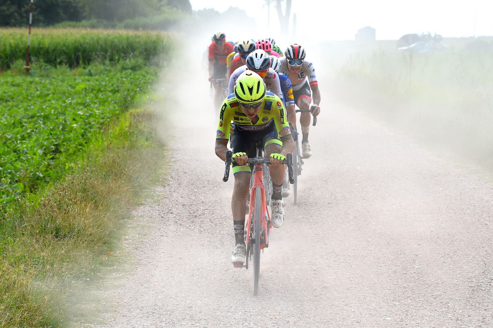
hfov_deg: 14.7
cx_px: 246
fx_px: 1916
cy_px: 164
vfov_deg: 9.8
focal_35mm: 140
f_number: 10
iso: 800
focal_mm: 140
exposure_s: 1/1000
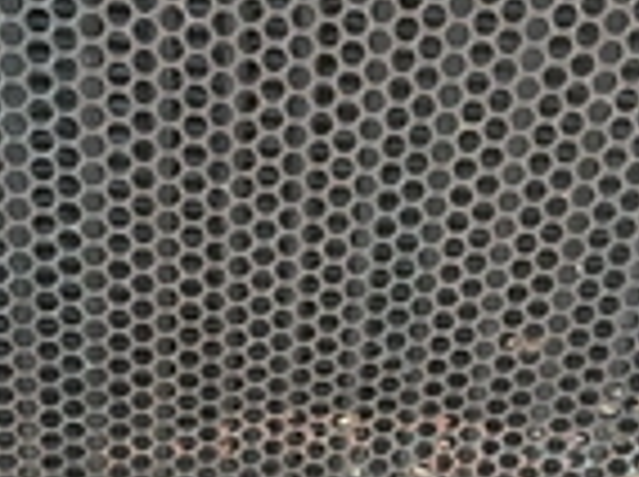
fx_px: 1456
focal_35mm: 79
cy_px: 567
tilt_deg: -34.7
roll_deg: -7.7
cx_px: 410
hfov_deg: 24.7
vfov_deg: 17.7
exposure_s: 1/196
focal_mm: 3
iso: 20
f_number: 1.8
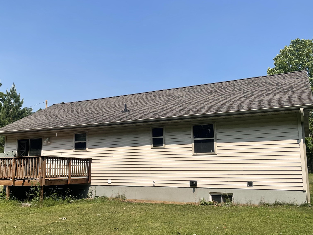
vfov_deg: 40.7
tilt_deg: +10.1
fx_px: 316
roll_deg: +0.4
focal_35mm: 35
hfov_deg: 52.2
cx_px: 123
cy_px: 128
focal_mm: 4.2
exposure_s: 1/4292
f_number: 1.6
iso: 32
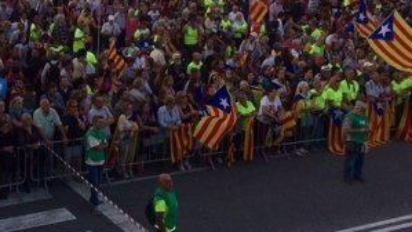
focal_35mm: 73
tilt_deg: -7.7
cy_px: -23
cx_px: 47
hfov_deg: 28.0
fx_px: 797
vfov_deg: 16.0
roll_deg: -1.3
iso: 32
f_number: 2.2
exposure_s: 1/398
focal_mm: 4.15
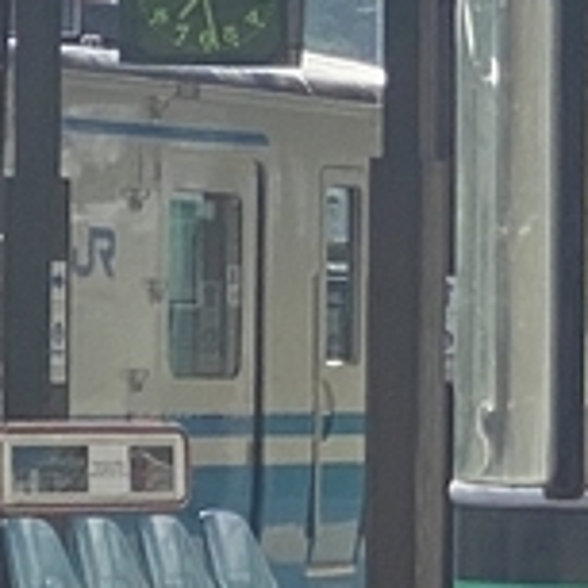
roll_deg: -0.9
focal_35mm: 360
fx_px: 6918
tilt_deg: -3.3
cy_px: 711
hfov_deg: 4.6
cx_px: 1837
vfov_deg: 4.8
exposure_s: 1/639
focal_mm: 6
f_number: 2
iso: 20
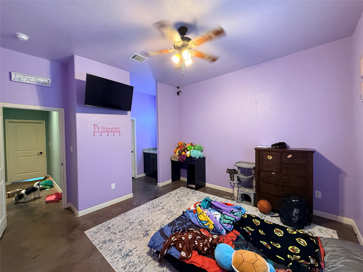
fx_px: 147
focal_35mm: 14
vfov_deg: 85.7
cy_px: 136
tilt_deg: -0.1
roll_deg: +1.2
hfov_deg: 102.1
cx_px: 182
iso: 500
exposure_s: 1/60
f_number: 2.2
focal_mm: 2.22
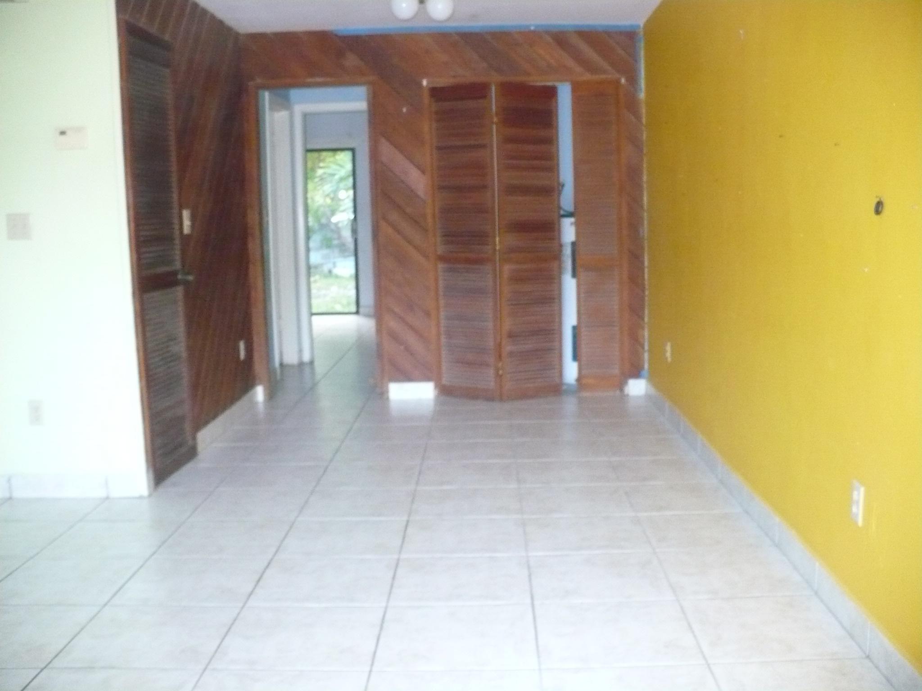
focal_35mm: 37
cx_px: 461
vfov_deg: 38.7
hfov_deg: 50.1
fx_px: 985
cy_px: 346
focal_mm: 6.1
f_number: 2.8
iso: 640
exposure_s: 1/30
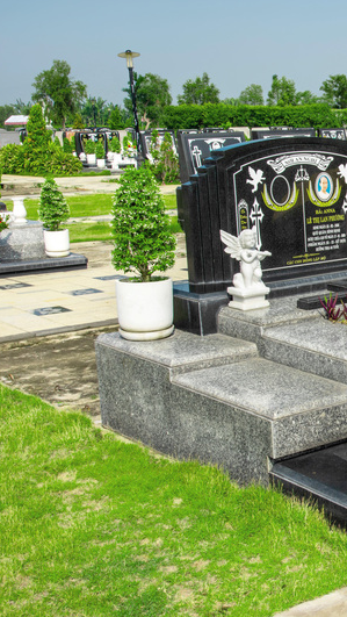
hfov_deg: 18.8
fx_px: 981
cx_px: 439
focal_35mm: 60
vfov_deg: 34.9
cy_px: 308
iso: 100
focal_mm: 38
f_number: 14
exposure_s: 1/125
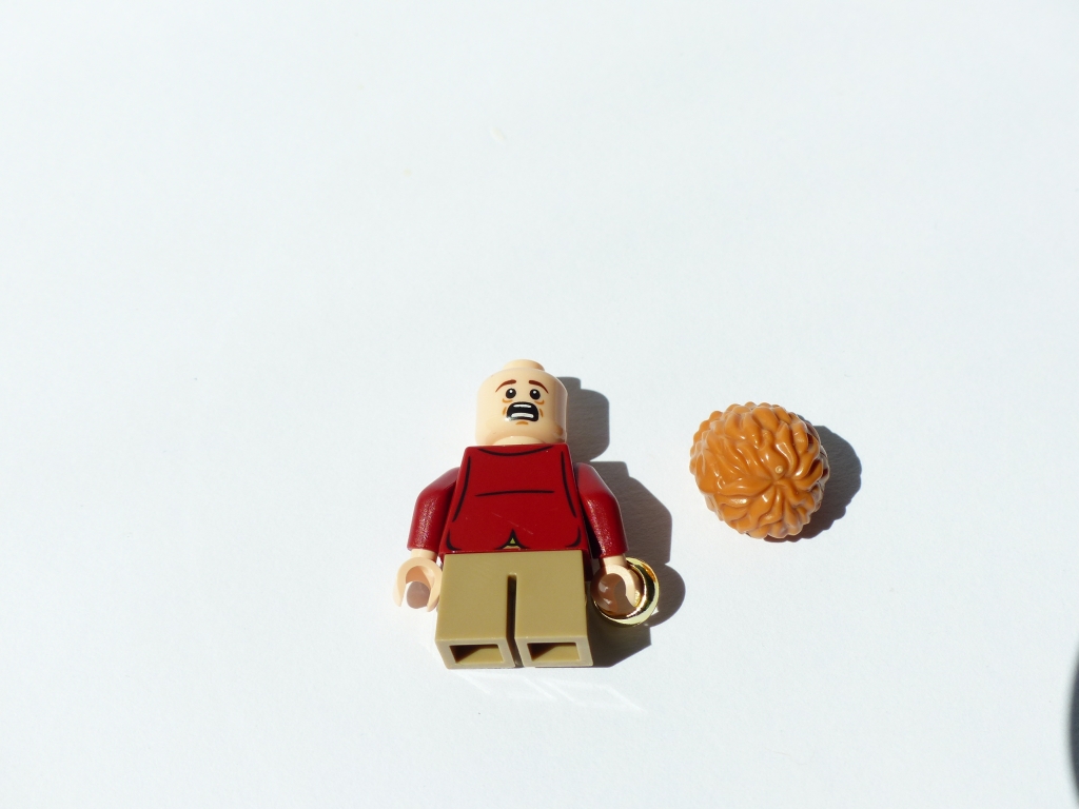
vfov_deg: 28.6
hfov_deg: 37.5
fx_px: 1590
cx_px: 540
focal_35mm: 51
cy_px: 404
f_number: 2.8
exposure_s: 1/2000
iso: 100
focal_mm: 8.7
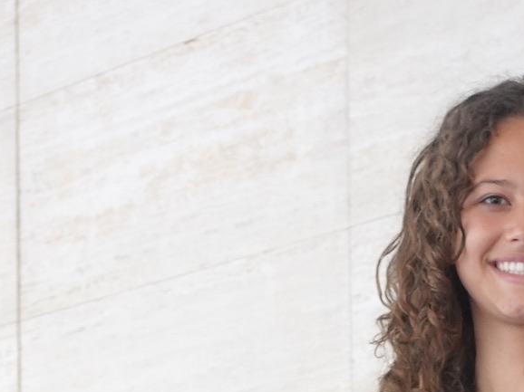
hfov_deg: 14.2
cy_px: 897
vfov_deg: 9.7
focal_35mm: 138
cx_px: 461
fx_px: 2088
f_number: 2.8
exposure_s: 1/20
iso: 800
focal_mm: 13.76
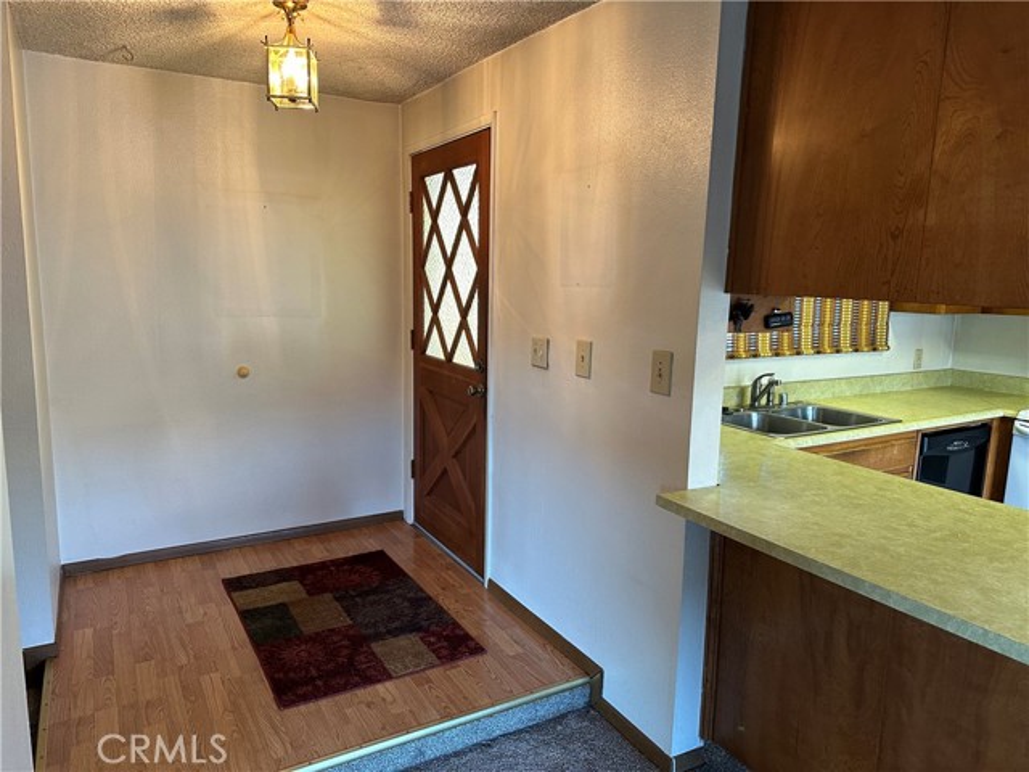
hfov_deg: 71.6
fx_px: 713
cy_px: 386
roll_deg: -0.9
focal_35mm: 24
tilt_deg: -9.1
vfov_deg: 56.8
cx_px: 514
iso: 250
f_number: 1.78
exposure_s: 1/60
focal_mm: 6.86
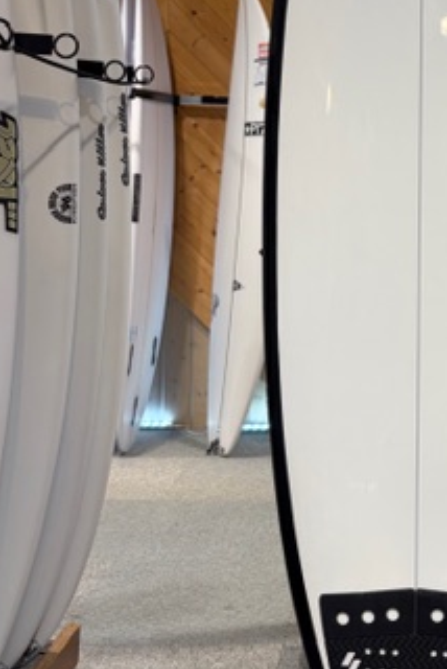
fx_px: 1004
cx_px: 428
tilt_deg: -2.0
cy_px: 209
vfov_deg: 36.4
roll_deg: -0.3
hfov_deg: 24.2
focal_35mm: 54
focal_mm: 5.96
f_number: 1.6
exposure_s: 1/100
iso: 40
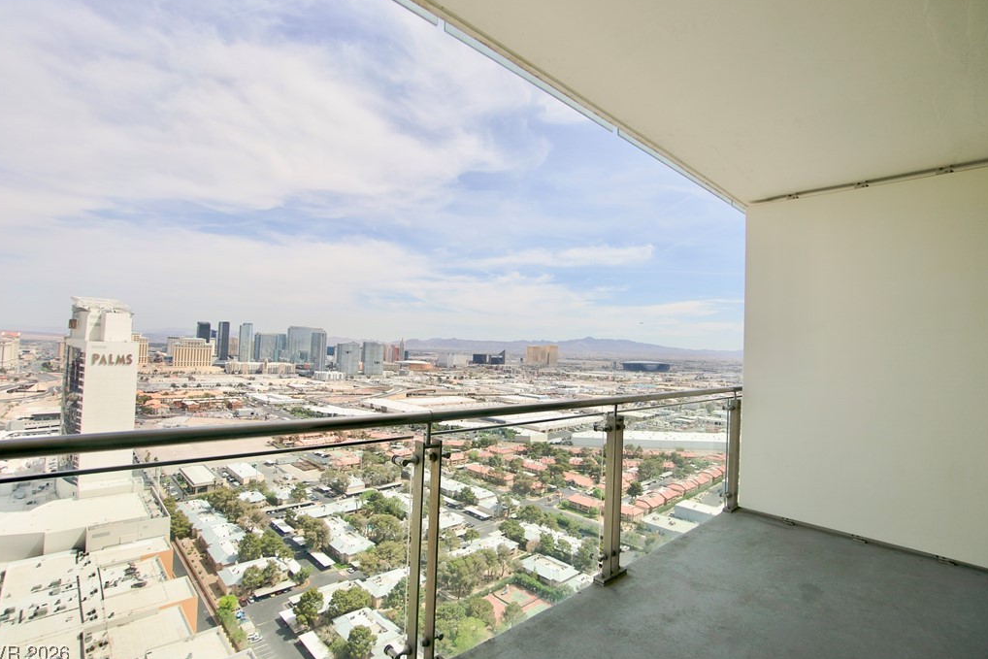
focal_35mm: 16
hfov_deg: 96.7
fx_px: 439
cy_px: 321
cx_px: 503
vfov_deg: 73.8
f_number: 4.5
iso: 100
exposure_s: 1/1250
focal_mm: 10
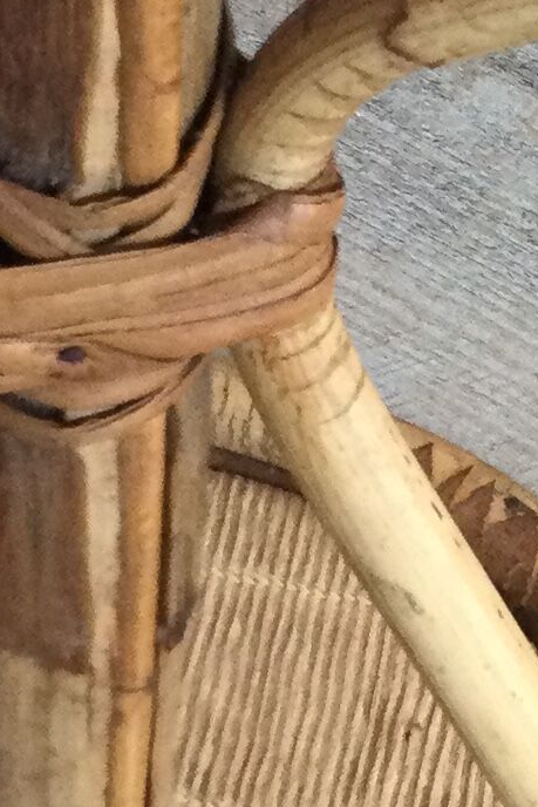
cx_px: 149
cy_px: 610
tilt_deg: -60.9
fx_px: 3428
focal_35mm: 153
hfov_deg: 9.0
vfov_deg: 13.4
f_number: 2.4
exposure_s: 1/33
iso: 50
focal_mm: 3.3
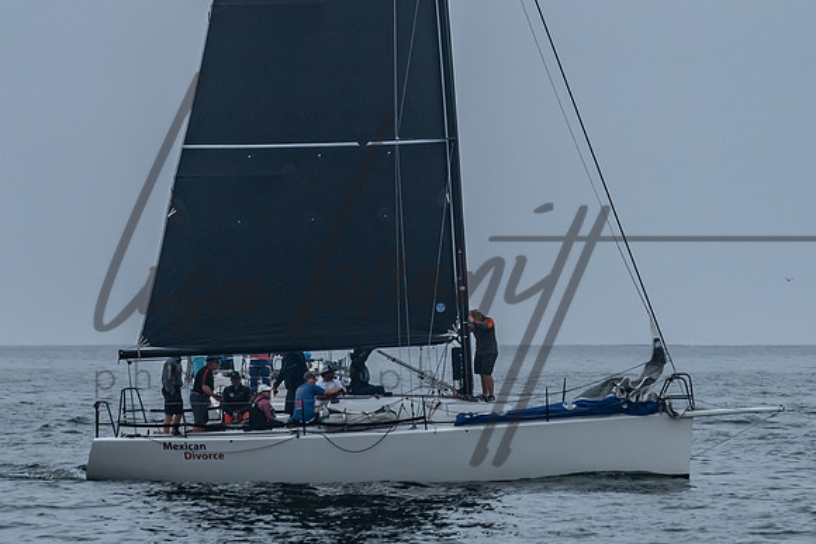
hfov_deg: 4.6
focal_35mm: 448
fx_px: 10167
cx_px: 384
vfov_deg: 3.1
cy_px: 131
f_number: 6.3
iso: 320
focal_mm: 170
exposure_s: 1/1600
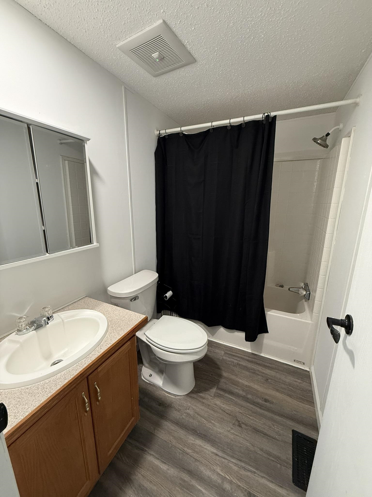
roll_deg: -0.6
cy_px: 248
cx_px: 186
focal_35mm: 14
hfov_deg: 85.7
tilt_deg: -12.1
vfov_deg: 102.1
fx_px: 201
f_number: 2.2
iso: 320
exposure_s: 1/60
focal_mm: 2.22
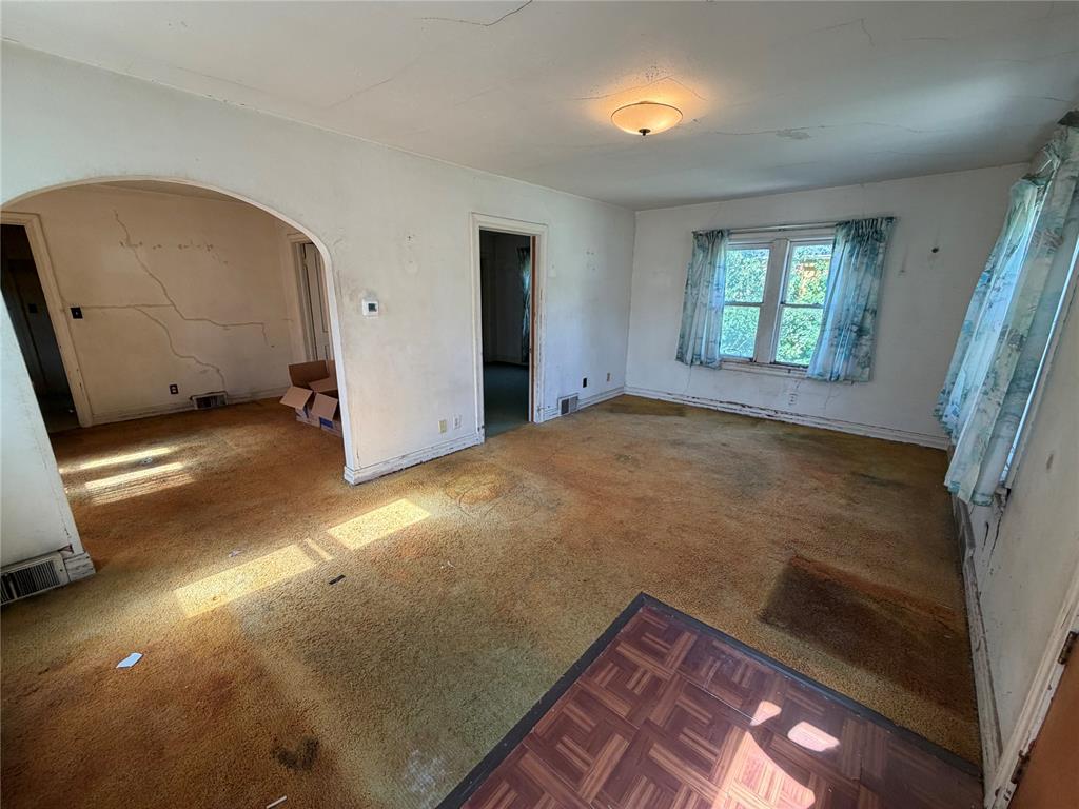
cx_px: 540
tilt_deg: -15.5
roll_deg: -0.2
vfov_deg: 85.7
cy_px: 404
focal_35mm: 14
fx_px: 436
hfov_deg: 102.1
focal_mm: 2.22
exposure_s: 1/120
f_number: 2.2
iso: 125
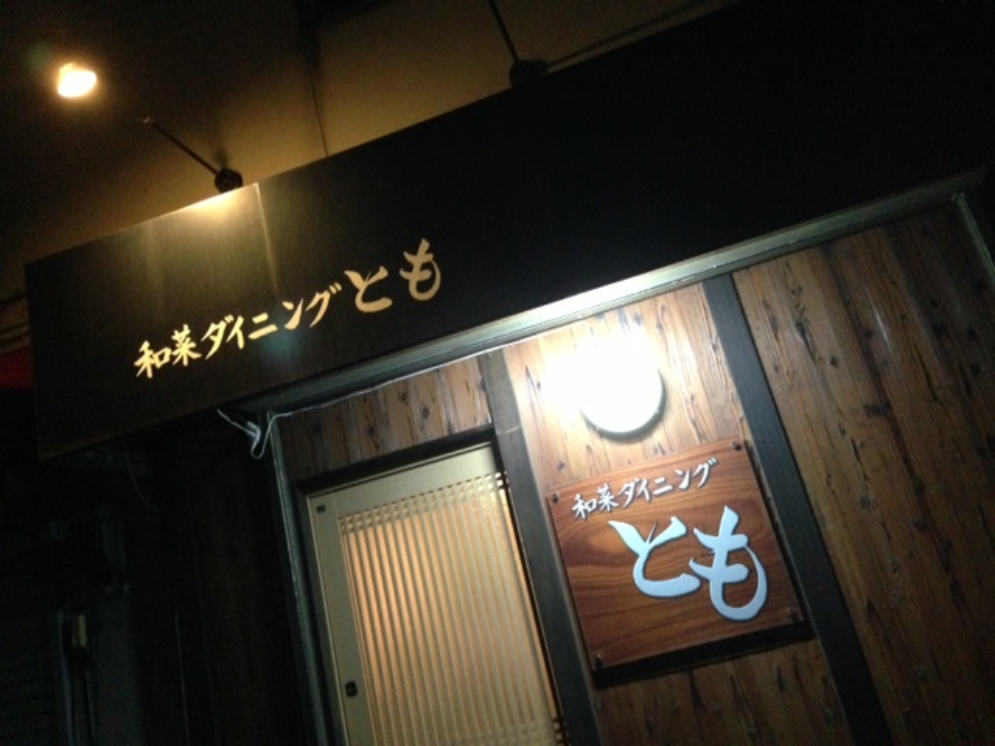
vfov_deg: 42.9
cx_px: 498
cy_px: 373
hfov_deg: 55.4
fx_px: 949
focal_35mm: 33
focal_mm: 4.13
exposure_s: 1/15
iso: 800
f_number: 2.4
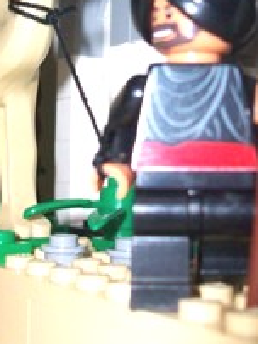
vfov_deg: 25.2
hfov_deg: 19.5
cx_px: 83
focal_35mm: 75
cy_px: 31
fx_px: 746
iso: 160
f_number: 2.8
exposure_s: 1/30
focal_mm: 5.7
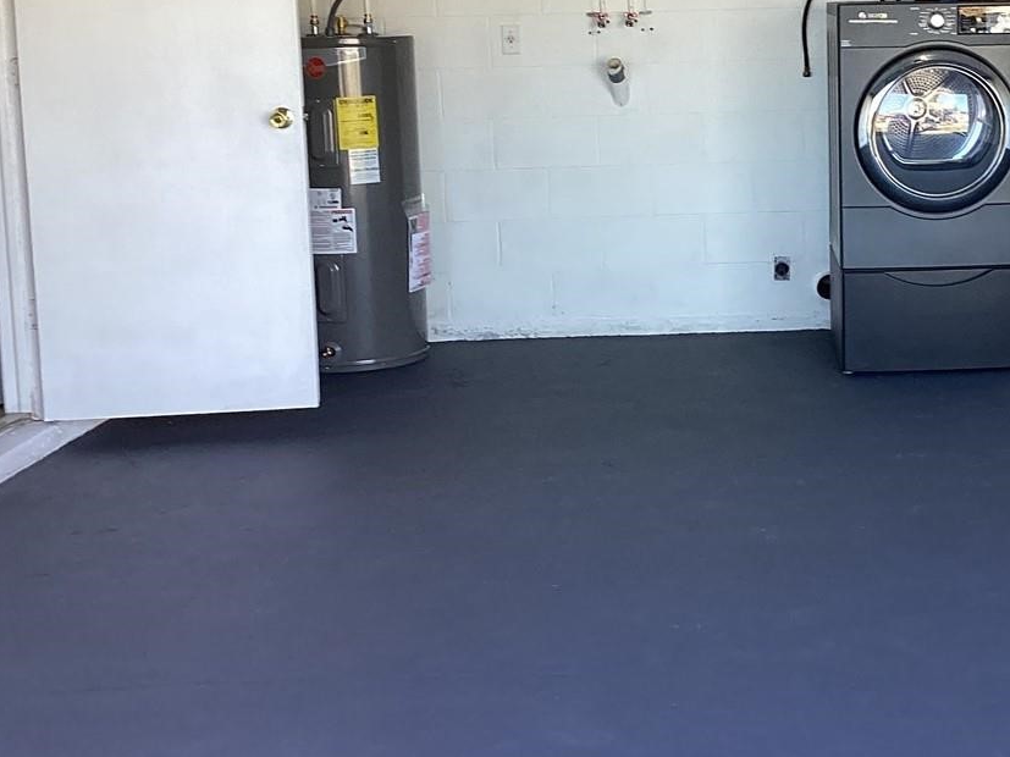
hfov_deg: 31.3
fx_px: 1750
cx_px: 816
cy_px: 212
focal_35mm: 60
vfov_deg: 24.2
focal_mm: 3.3
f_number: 2.4
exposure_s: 1/120
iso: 64
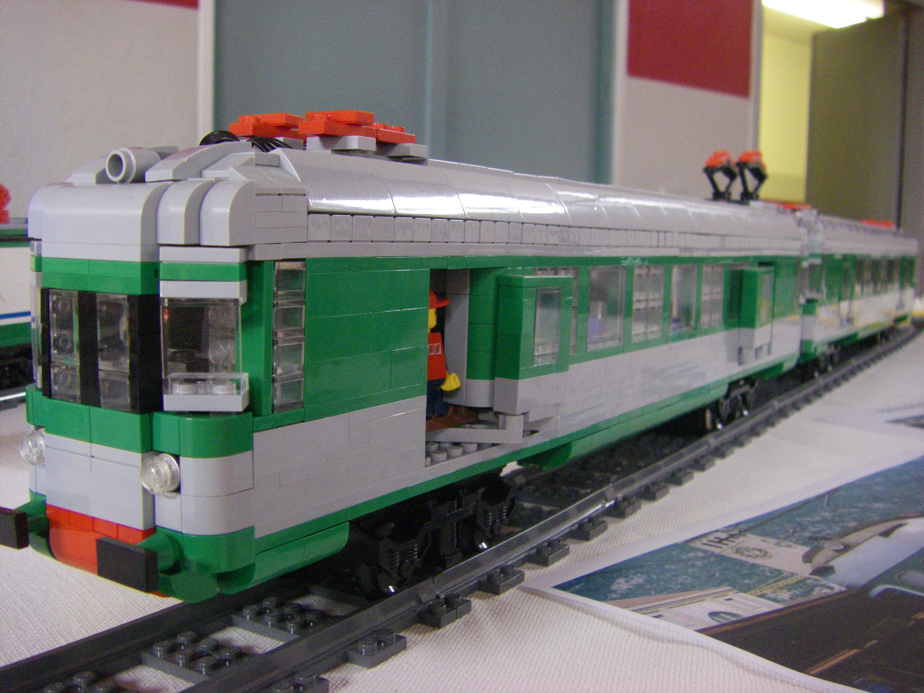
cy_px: 346
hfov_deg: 49.0
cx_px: 462
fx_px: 1014
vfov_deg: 37.7
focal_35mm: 38
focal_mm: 6.3
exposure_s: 1/50
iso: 500
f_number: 3.5
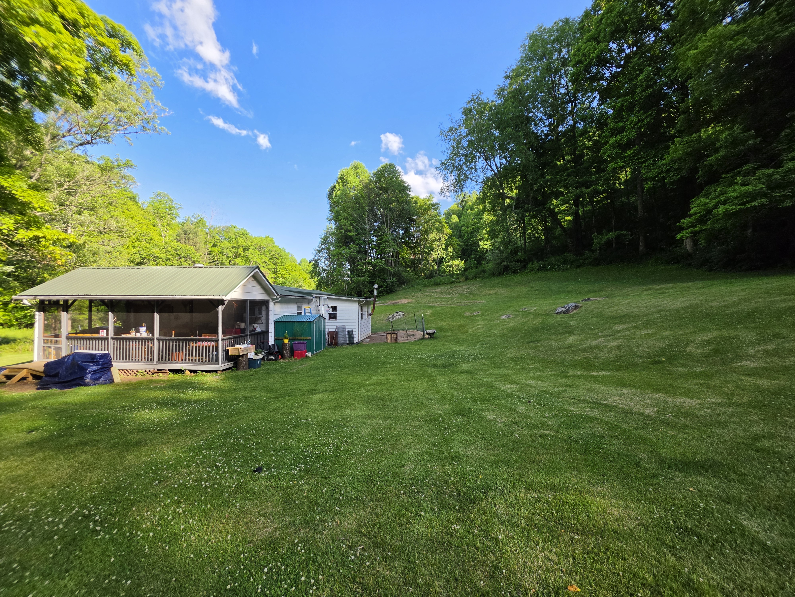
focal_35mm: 13
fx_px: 299
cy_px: 298
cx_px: 398
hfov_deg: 106.2
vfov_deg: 89.9
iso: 80
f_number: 1.9
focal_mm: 2.2
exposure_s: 1/2000
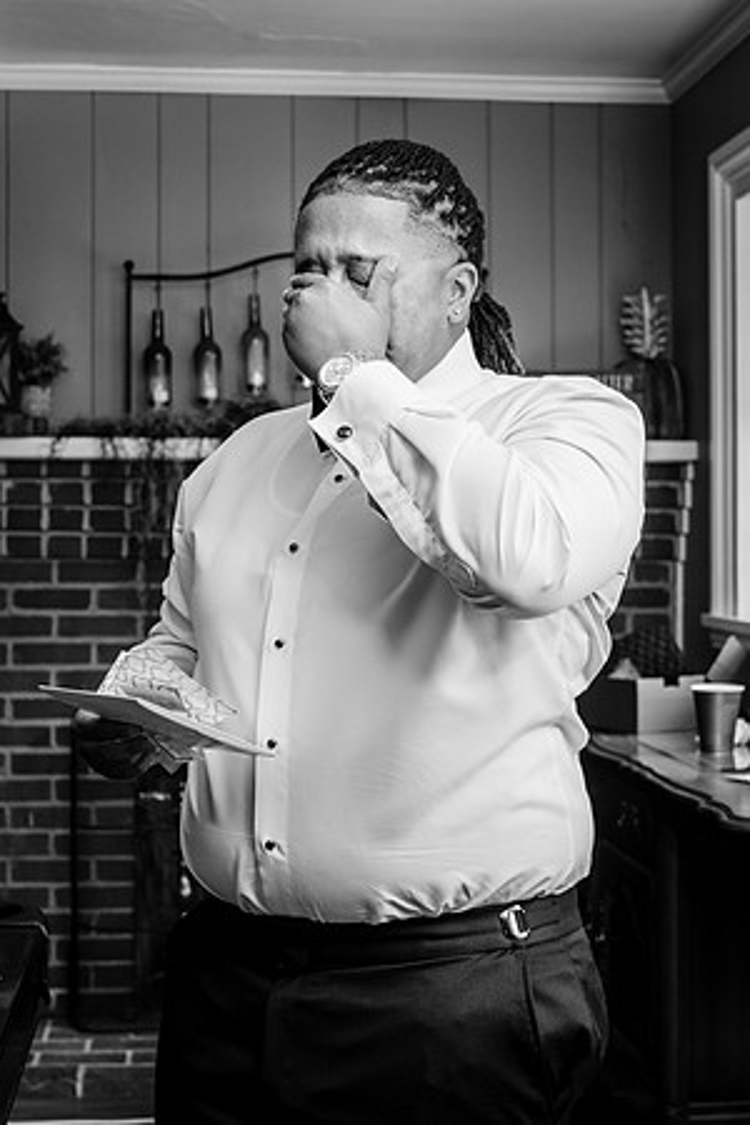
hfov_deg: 23.1
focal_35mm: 59
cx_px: 344
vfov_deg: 34.0
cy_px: 498
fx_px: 1838
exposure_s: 1/200
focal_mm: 35
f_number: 4
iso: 800
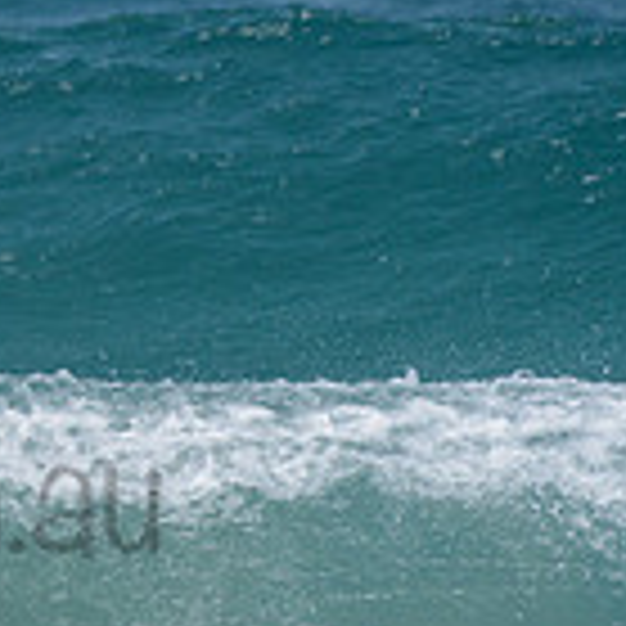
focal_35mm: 2169
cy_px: 323
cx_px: -553
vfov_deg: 0.8
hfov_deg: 0.8
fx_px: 44377
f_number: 5.6
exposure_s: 1/2000
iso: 100
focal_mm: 500
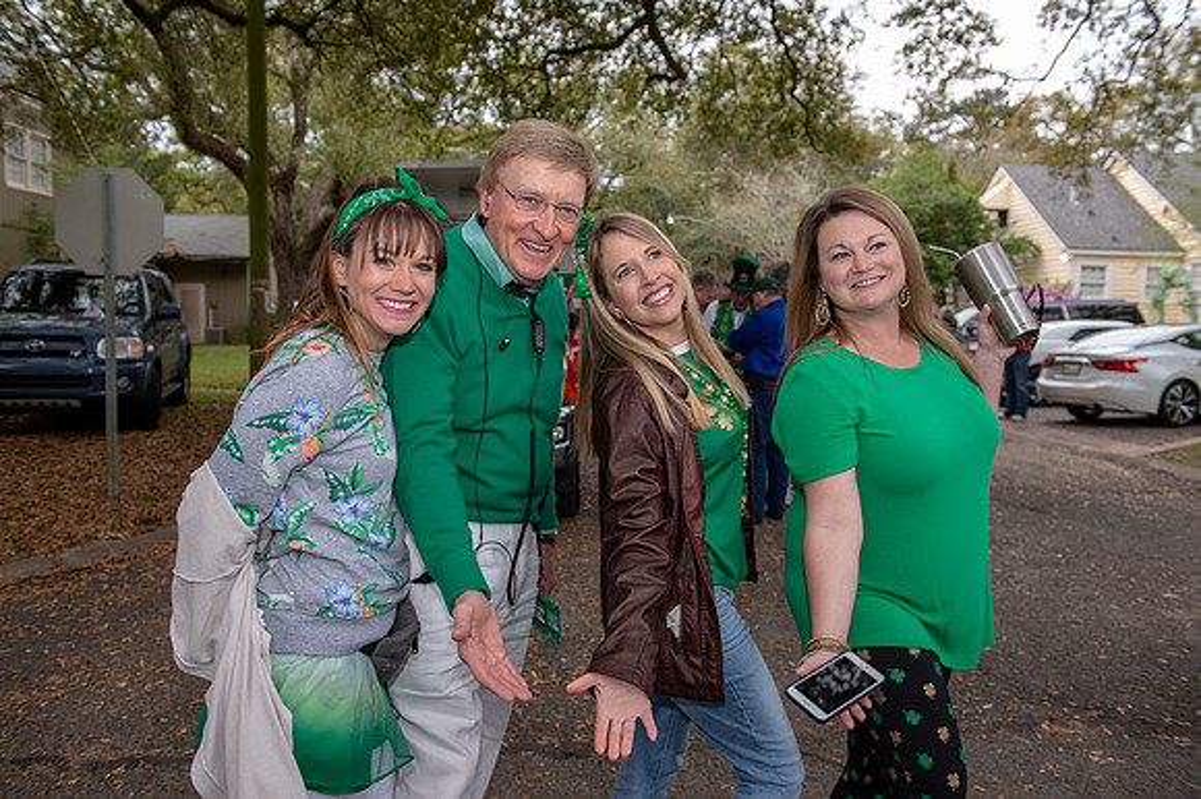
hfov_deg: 60.3
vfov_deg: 42.3
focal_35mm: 31
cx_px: 600
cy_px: 400
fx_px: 1034
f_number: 5
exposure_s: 1/160
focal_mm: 31
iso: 400
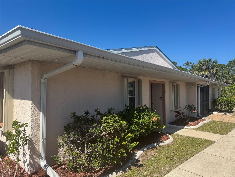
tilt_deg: +0.2
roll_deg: +0.6
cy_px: 88
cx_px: 118
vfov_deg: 56.8
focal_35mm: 24
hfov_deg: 71.6
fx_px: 163
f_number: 1.78
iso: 80
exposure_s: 1/4310
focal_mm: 6.76
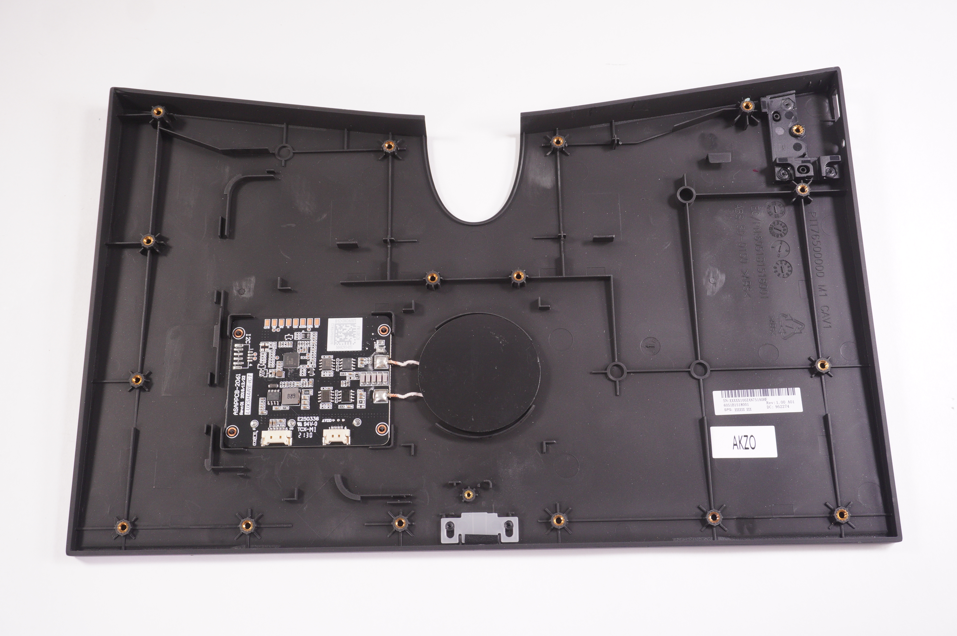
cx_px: 478
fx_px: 956
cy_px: 318
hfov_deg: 53.2
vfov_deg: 36.8
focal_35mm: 36
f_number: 5.6
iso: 400
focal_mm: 24
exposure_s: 1/125
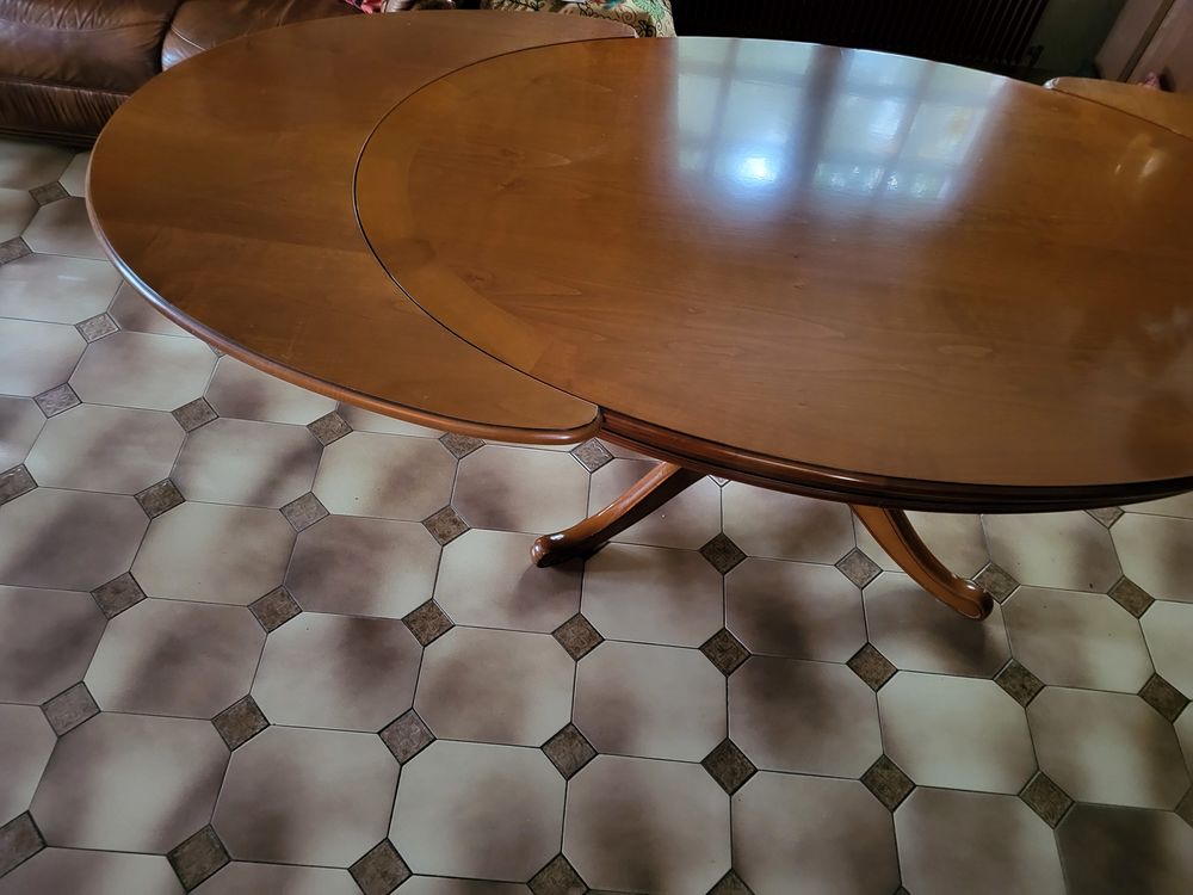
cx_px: 596
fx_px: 896
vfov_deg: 53.1
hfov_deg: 67.3
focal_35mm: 26
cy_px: 448
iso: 800
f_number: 1.8
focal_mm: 5.4
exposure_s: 1/25
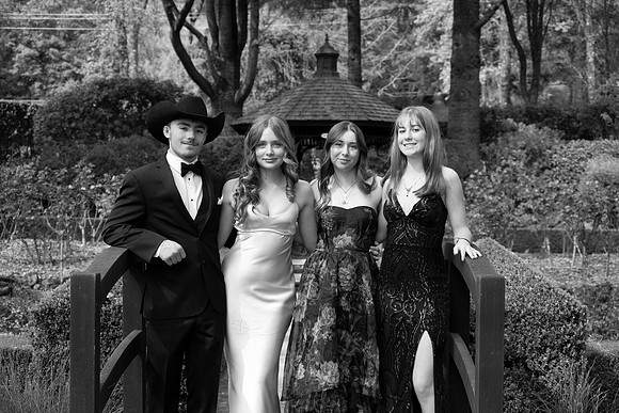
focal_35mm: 57
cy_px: 206
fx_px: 980
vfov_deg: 23.8
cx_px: 310
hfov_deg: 35.0
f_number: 5.6
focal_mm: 57
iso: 1250
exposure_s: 1/1250
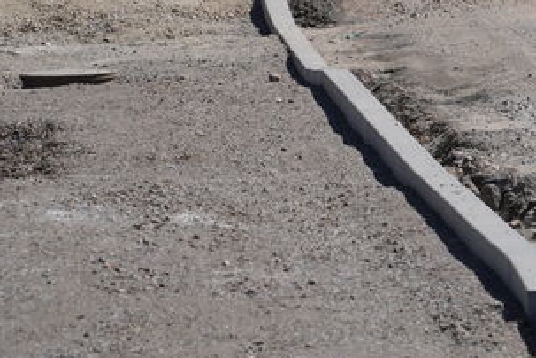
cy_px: 4
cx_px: 437
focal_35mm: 416
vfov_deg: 3.3
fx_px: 6198
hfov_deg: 4.9
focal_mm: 105
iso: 100
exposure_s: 1/1000
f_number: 4.5
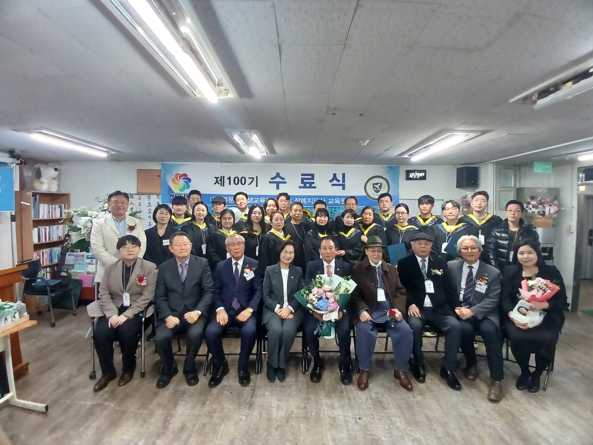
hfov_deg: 91.0
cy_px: 222
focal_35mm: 17
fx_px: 291
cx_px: 296
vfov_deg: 74.7
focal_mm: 1.4
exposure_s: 1/30
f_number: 2.2
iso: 200
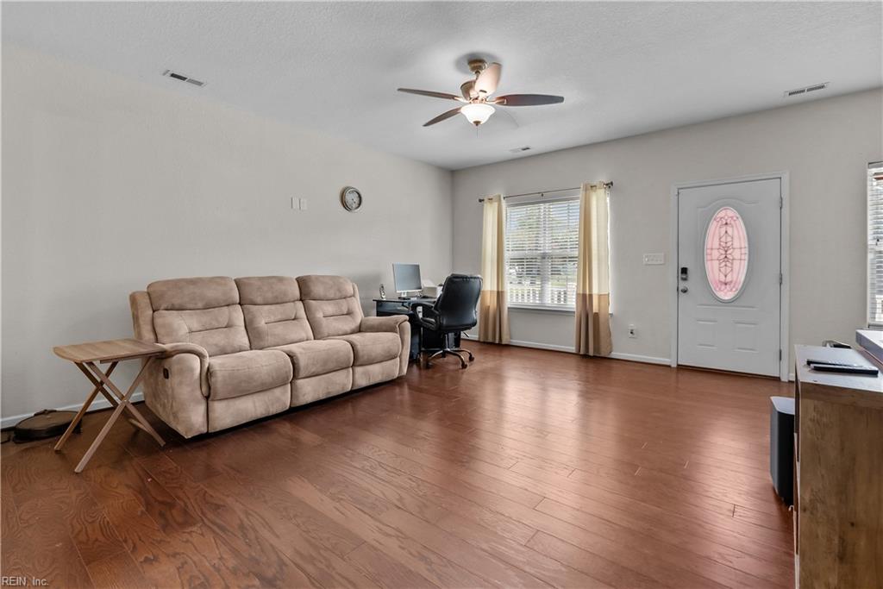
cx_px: 442
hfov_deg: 96.7
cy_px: 294
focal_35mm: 16
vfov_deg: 73.8
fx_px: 392
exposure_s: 1/13
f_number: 7.1
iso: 1600
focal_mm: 16
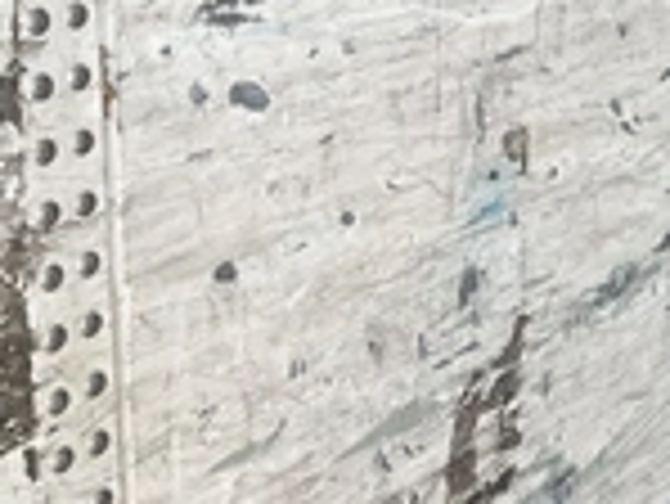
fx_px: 1511
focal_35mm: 78
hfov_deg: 22.6
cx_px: 841
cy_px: -4
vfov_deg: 18.4
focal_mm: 3
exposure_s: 1/122
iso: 25
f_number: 1.8
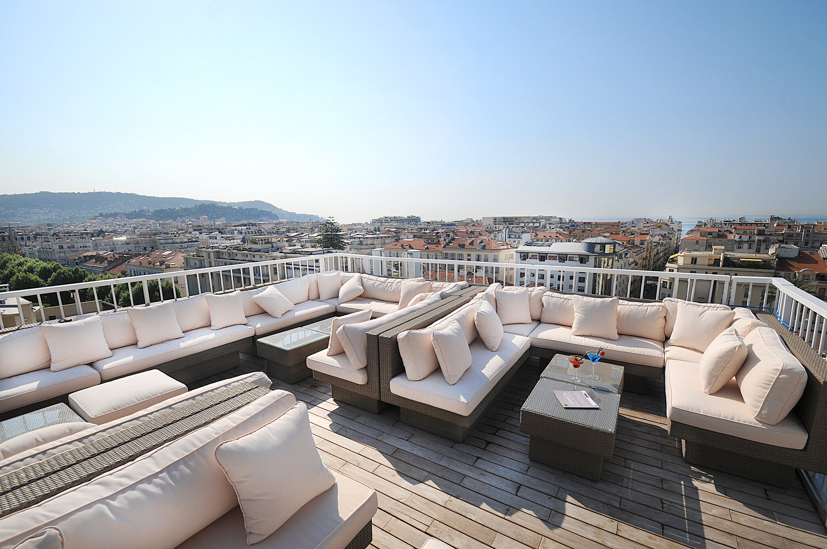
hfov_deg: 100.5
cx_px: 414
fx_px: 344
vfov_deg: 77.2
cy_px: 274
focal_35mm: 15
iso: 250
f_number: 9
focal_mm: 10
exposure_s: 1/1000
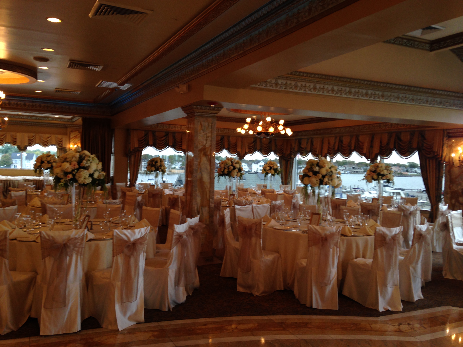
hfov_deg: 55.4
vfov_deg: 42.9
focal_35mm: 33
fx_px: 441
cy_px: 174
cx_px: 232
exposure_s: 1/20
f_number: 2.4
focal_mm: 4.12
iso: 50
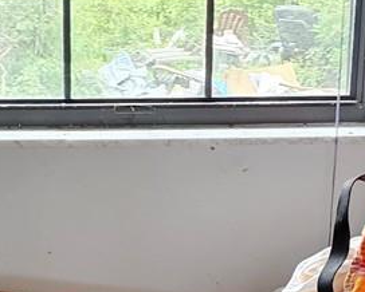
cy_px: 380
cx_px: 34
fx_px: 1427
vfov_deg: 11.4
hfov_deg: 14.4
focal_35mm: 132
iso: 400
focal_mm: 6.3
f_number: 1.7
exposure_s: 1/120
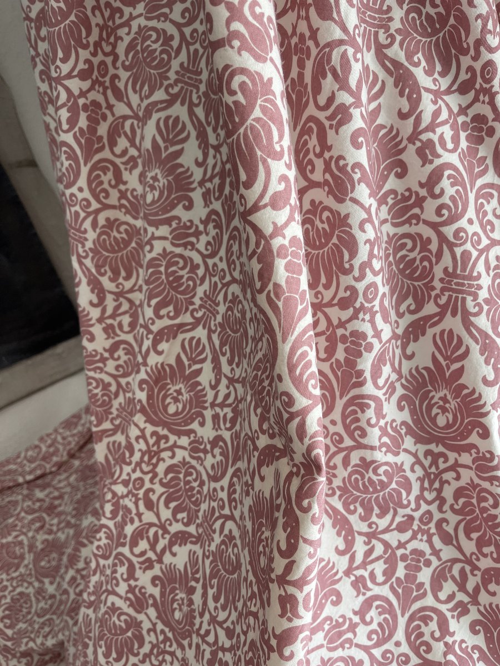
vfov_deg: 69.4
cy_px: 333
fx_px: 481
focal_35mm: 25
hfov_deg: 54.9
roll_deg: +18.5
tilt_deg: -22.3
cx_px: 250
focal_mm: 5.1
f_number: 1.6
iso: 64
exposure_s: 1/121
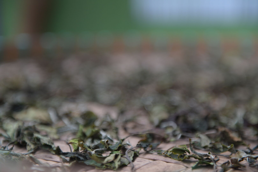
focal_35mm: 70
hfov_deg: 28.8
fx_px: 502
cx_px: 129
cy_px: 86
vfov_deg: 19.5
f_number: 2.8
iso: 1000
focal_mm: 70
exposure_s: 1/200
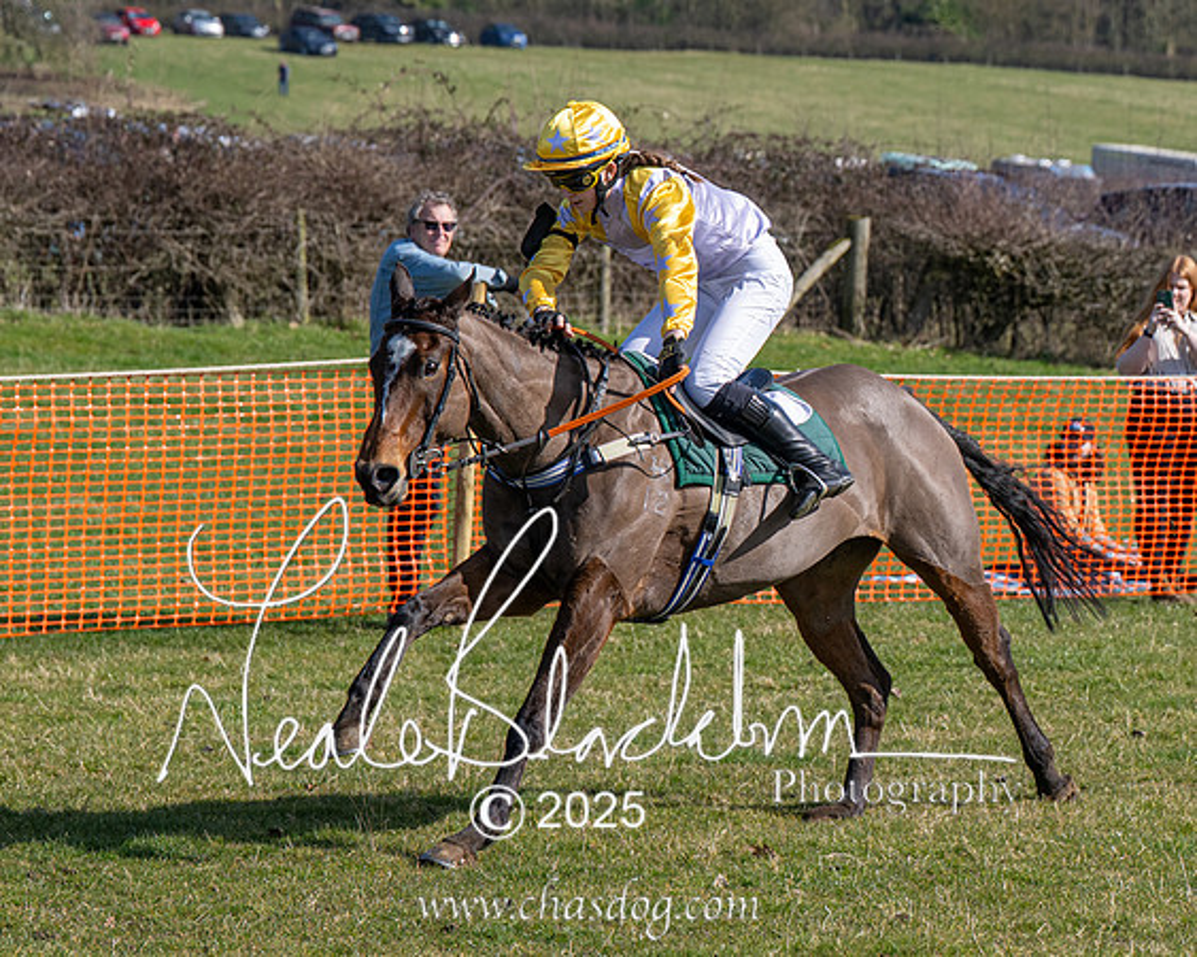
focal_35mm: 167
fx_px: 5926
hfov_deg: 11.5
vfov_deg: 9.2
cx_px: 636
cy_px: 431
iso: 200
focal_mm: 77
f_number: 4
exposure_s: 1/2000
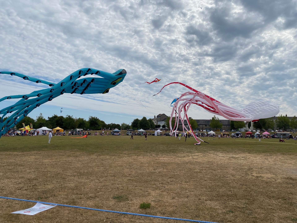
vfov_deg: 53.1
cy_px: 112
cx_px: 148
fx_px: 223
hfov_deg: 67.3
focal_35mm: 26
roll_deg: -2.0
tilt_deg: +5.3
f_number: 1.8
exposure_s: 1/7692
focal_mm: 4.25
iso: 32
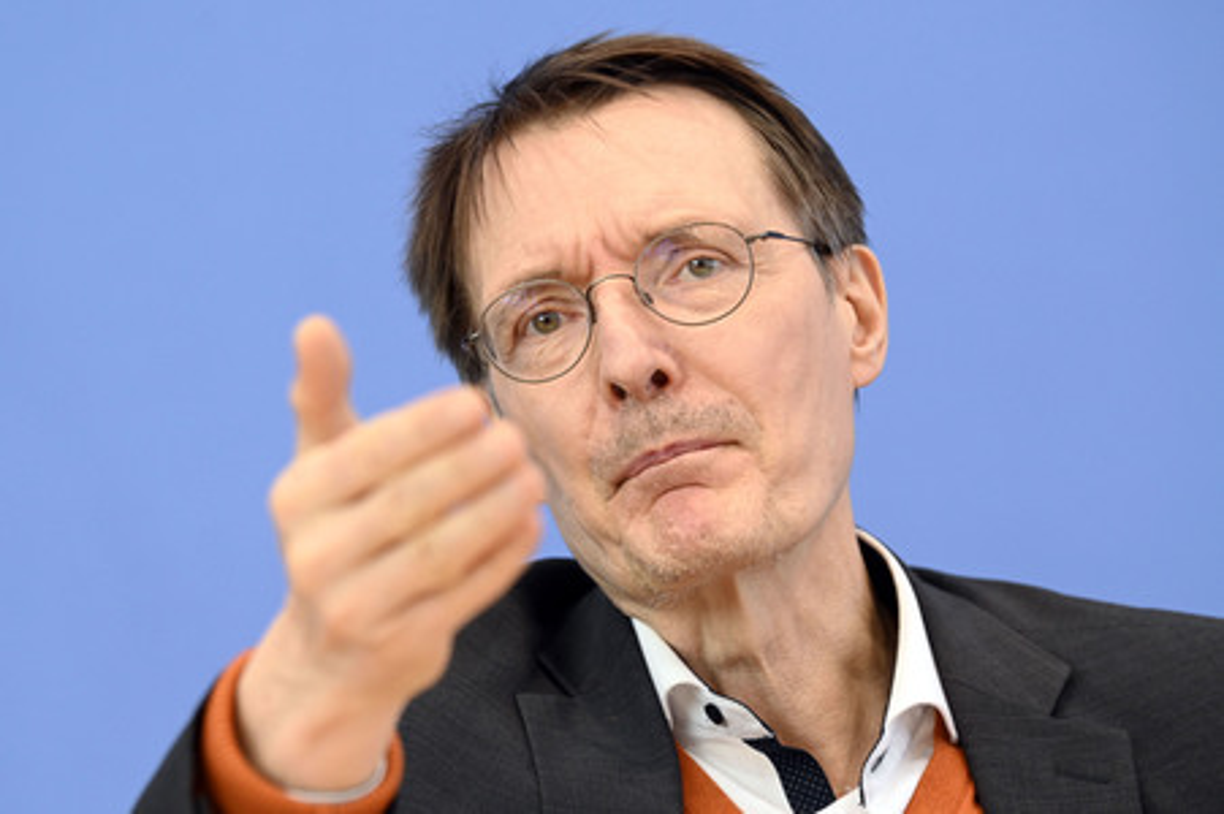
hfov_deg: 11.8
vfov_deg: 7.8
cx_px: 612
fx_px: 5945
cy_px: 407
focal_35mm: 175
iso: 2500
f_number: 4.5
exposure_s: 1/800
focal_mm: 175
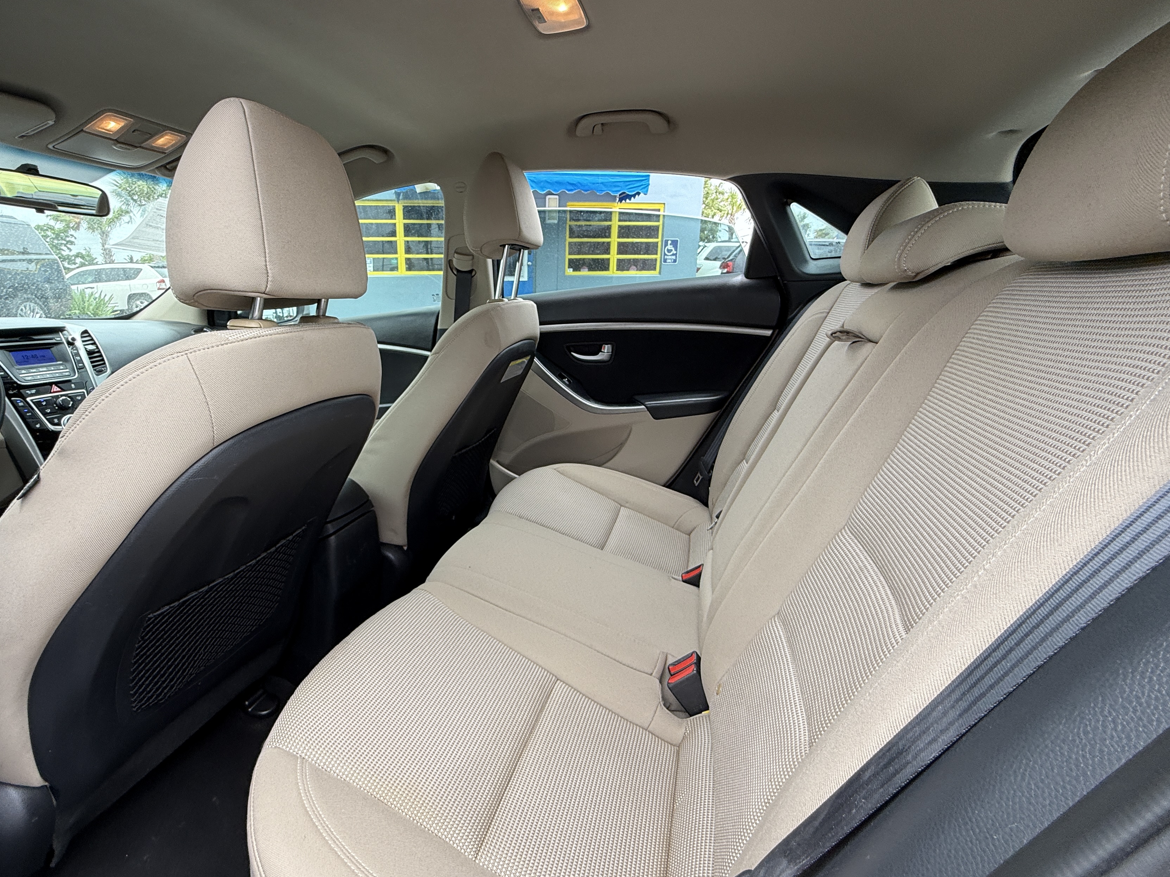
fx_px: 575
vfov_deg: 74.7
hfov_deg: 90.4
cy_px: 438
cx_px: 501
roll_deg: -0.7
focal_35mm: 17
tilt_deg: -14.6
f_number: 2.2
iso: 50
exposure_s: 1/143
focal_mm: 2.22
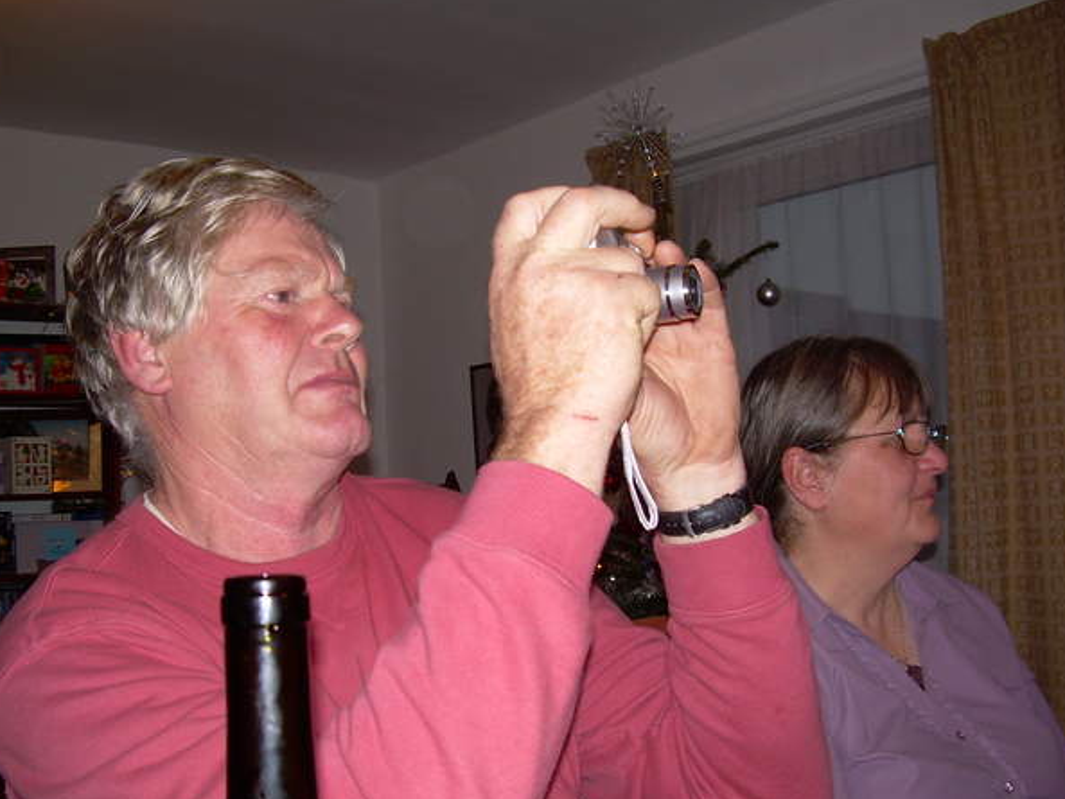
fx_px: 1262
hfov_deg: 45.8
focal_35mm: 41
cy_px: 420
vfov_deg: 35.1
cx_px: 517
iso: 50
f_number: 2.8
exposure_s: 1/60
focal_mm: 6.3
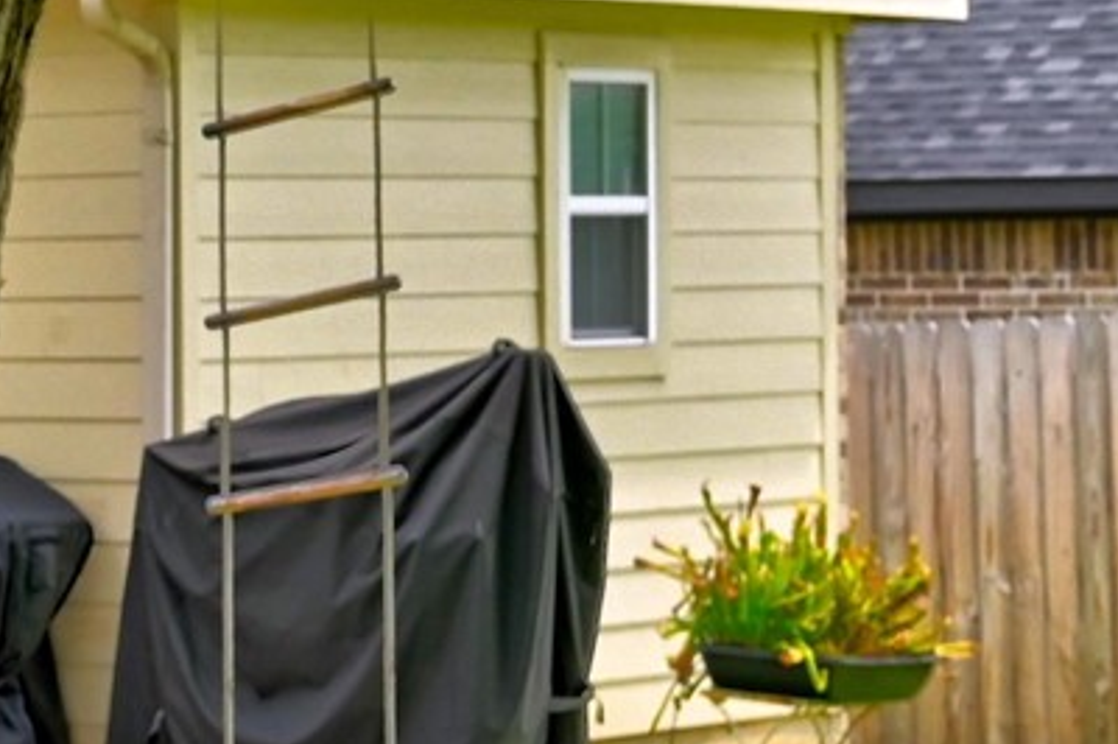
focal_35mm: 163
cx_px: -1143
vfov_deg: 8.4
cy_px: 355
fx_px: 5058
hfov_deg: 11.4
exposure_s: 1/400
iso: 400
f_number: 8
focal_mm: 30
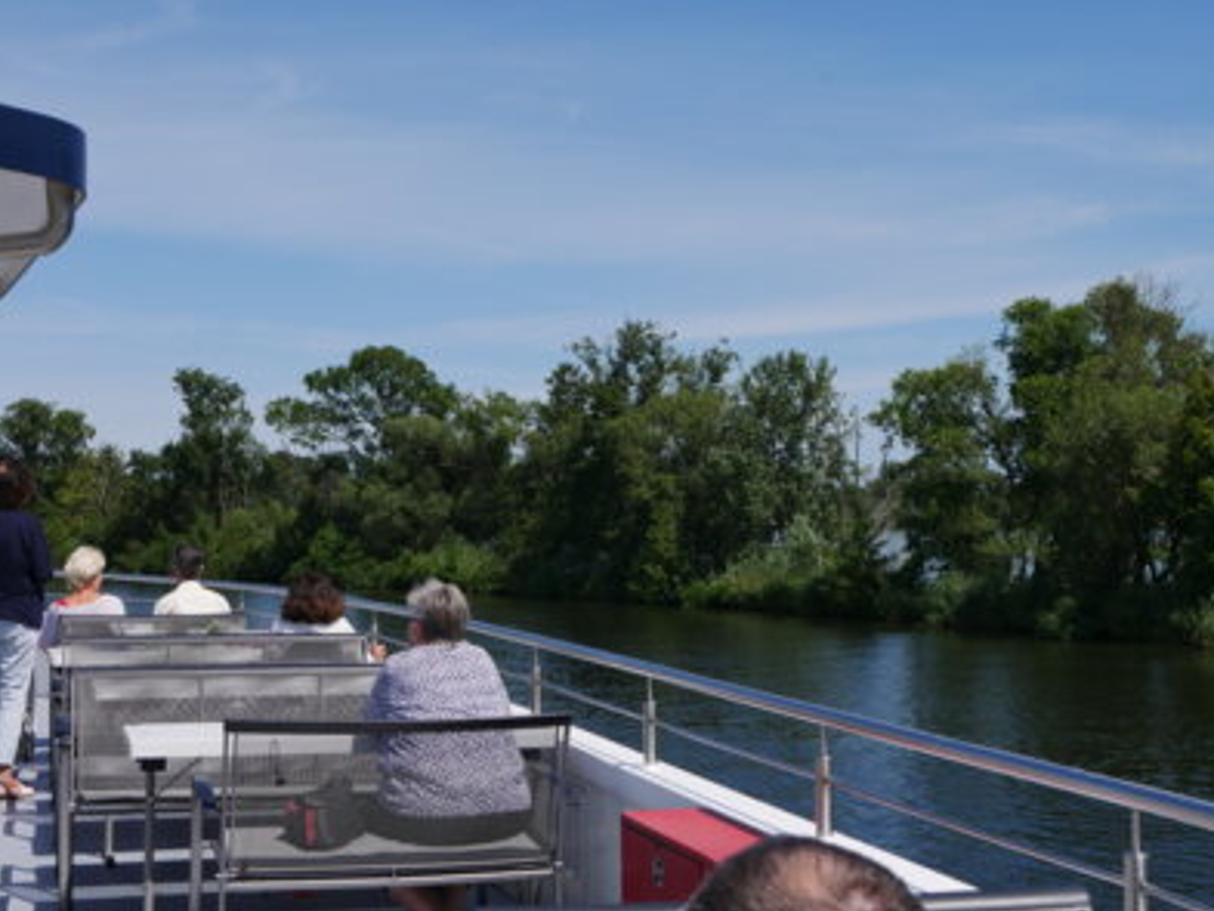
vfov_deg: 24.8
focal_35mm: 59
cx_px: 615
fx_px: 2070
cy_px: 460
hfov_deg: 32.7
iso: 200
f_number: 10
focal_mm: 29
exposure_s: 1/500
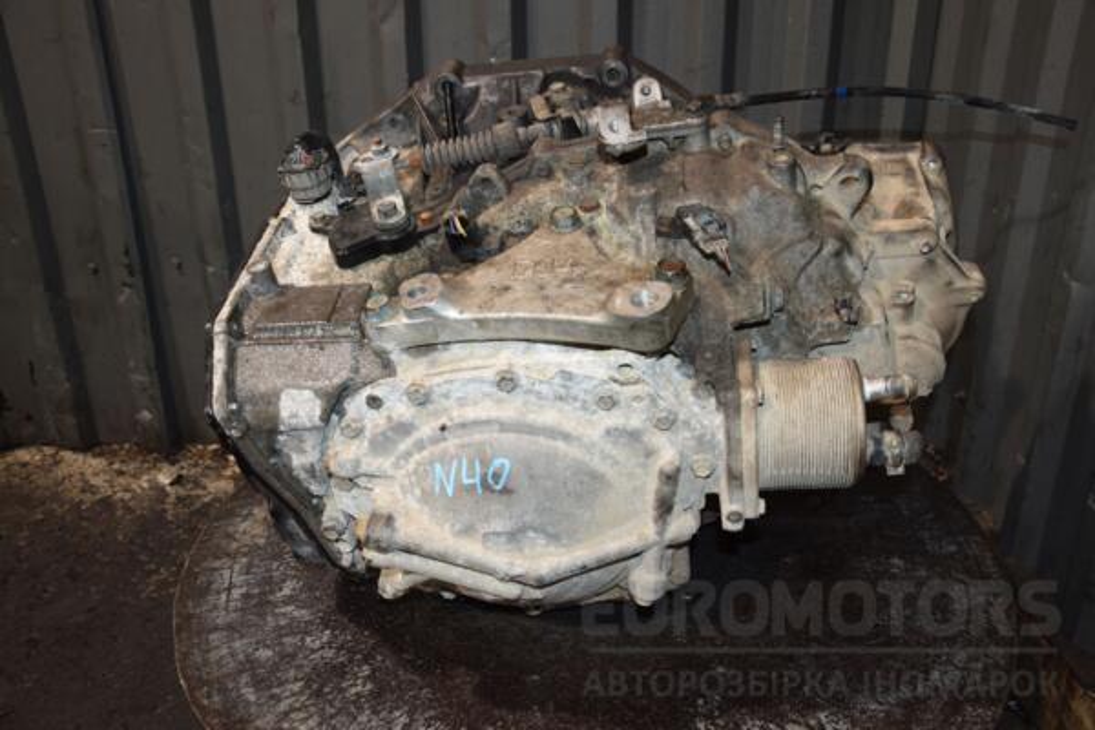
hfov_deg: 57.2
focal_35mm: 33
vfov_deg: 40.0
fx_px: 1004
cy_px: 365
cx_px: 548
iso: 800
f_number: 5
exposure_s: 1/60
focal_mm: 22
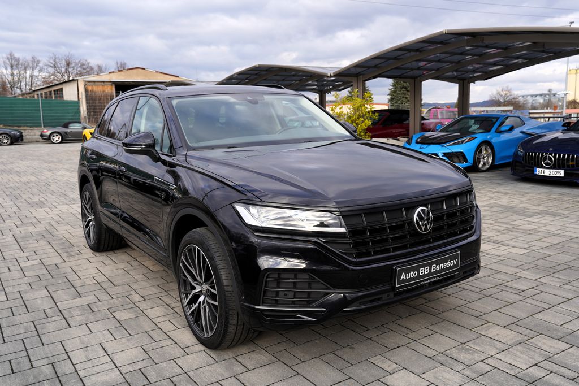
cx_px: 290
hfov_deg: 60.3
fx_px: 499
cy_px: 193
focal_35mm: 31
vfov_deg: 42.3
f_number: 5.6
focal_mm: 31
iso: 100
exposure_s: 1/125
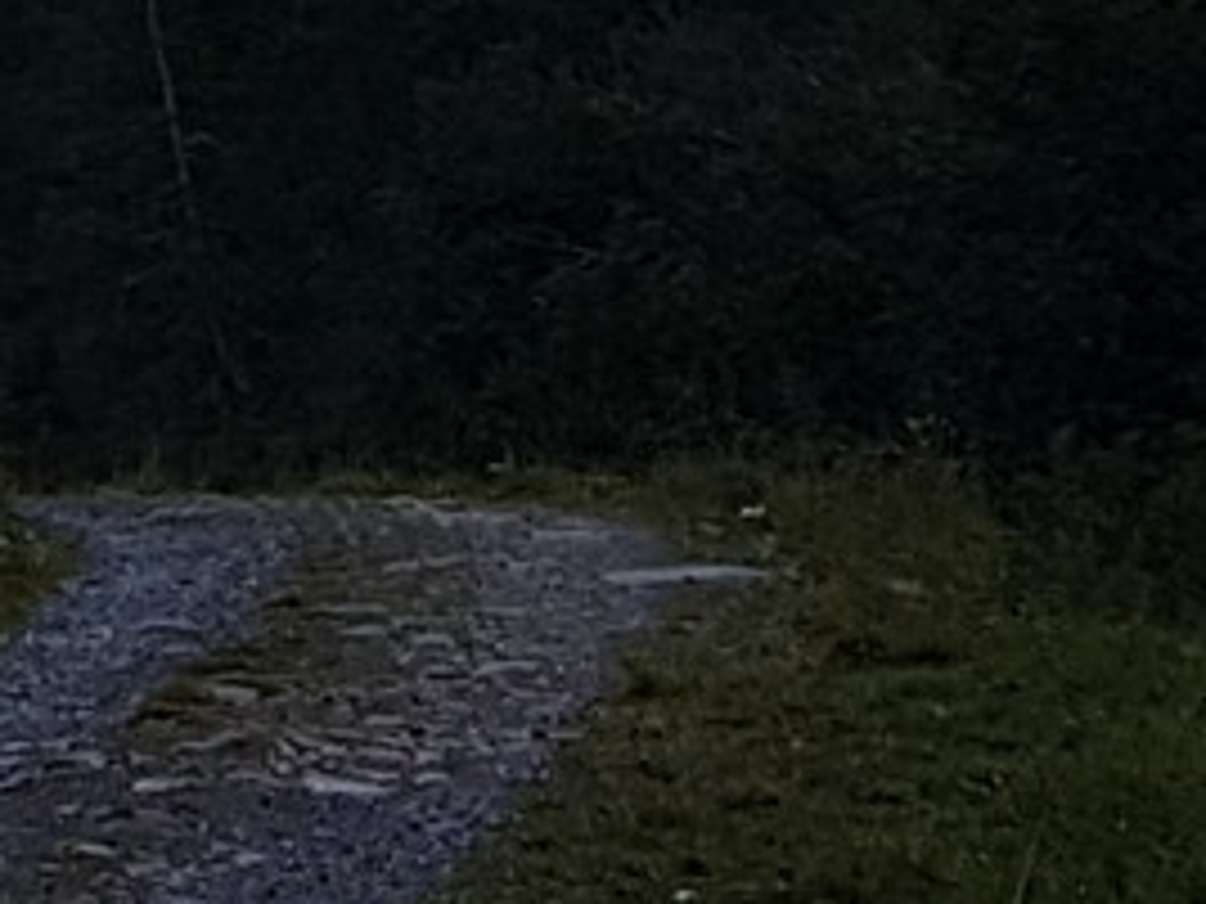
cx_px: -1334
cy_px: -1354
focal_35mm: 207
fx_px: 7212
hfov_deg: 8.9
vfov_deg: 6.8
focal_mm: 4.2
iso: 40
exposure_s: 1/138
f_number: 1.7
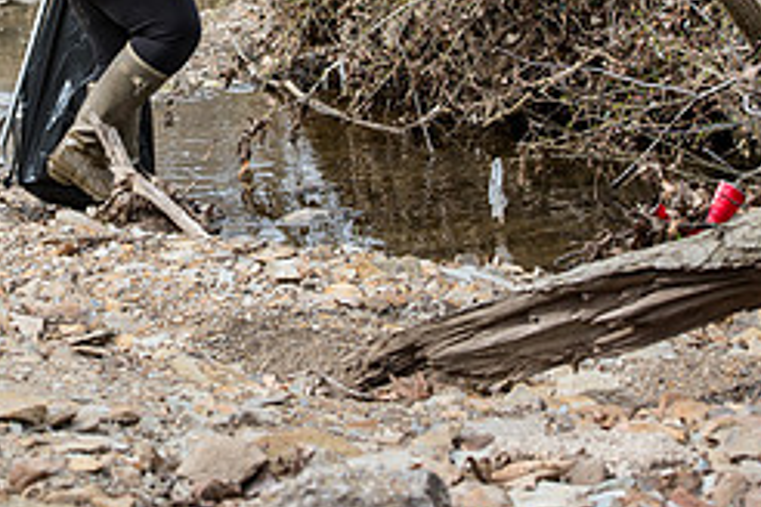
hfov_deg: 12.4
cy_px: -14
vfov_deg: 8.3
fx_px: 3488
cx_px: 121
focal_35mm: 165
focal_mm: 70
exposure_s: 1/320
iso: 250
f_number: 6.3
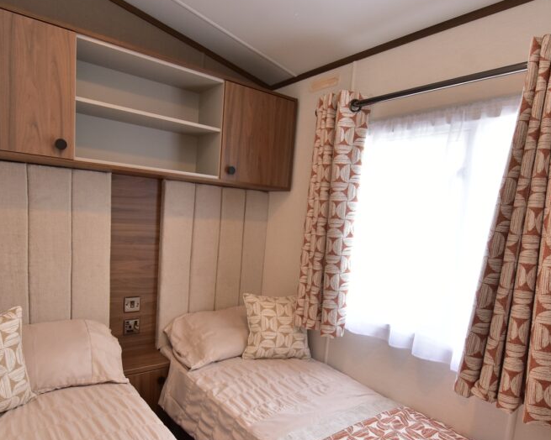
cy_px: 261
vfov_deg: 62.6
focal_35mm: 22
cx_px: 267
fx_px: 359
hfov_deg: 75.0
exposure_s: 1/80
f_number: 5.6
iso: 400
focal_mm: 10
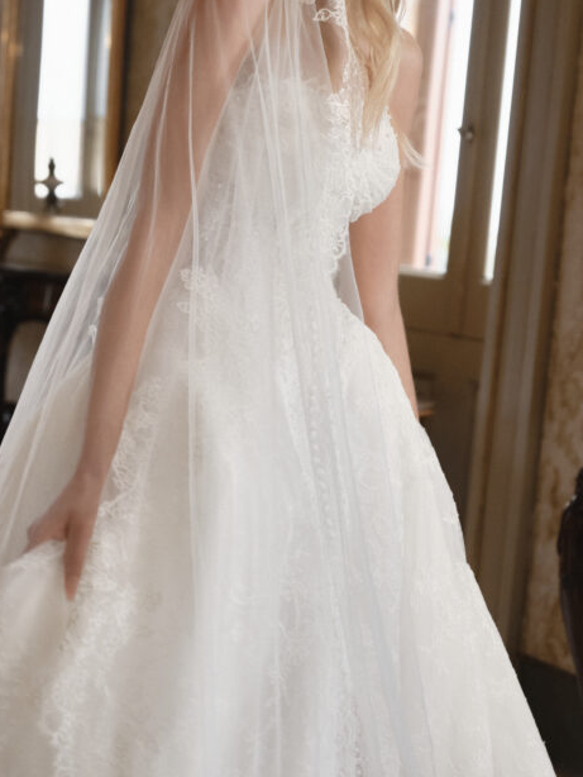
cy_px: 281
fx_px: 1683
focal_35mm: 75
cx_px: 259
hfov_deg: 19.6
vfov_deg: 25.9
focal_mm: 56.5
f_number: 4
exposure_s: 1/125
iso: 1000
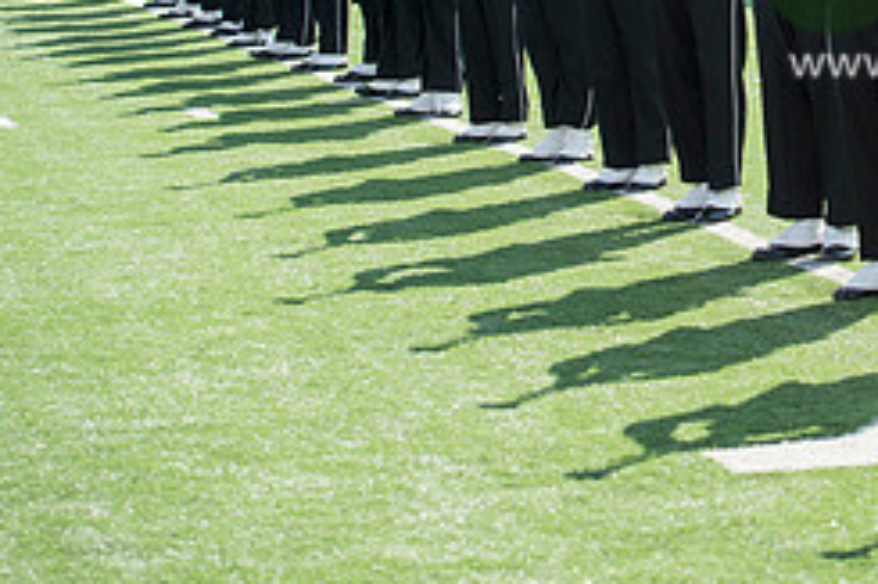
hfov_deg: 12.1
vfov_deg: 8.2
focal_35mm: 166
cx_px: 1036
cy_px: -64
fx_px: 4046
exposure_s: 1/1000
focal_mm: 70
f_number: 4.5
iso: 200
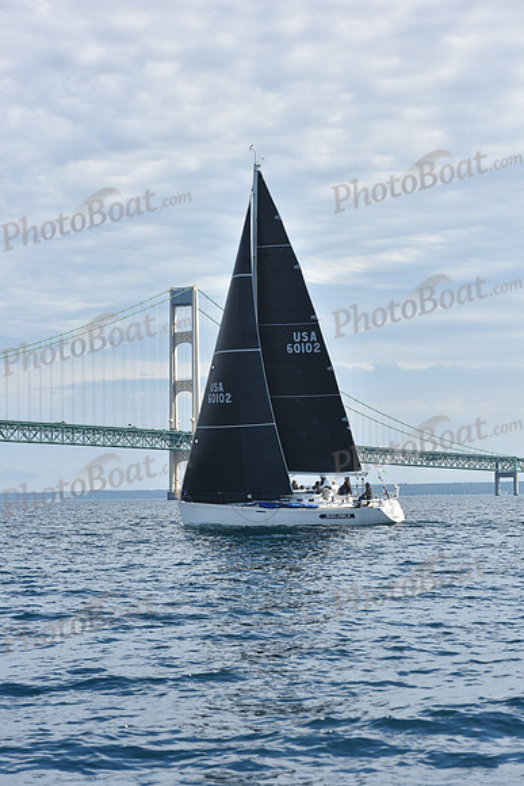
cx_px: 262
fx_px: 2007
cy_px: 393
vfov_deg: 22.1
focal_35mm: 92
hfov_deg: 14.9
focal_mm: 92
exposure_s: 1/800
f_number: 8
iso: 250
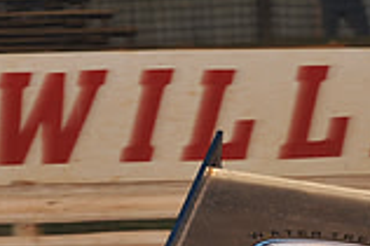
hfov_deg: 4.5
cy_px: 422
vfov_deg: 3.0
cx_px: 293
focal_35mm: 459
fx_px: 4713
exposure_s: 1/320
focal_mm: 125
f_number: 6.3
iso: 1000
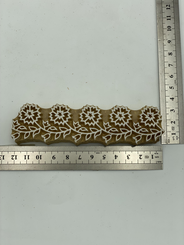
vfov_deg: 36.8
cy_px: 122
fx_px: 369
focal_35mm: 52
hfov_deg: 28.0
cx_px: 92
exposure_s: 1/786
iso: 20
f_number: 2
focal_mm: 6
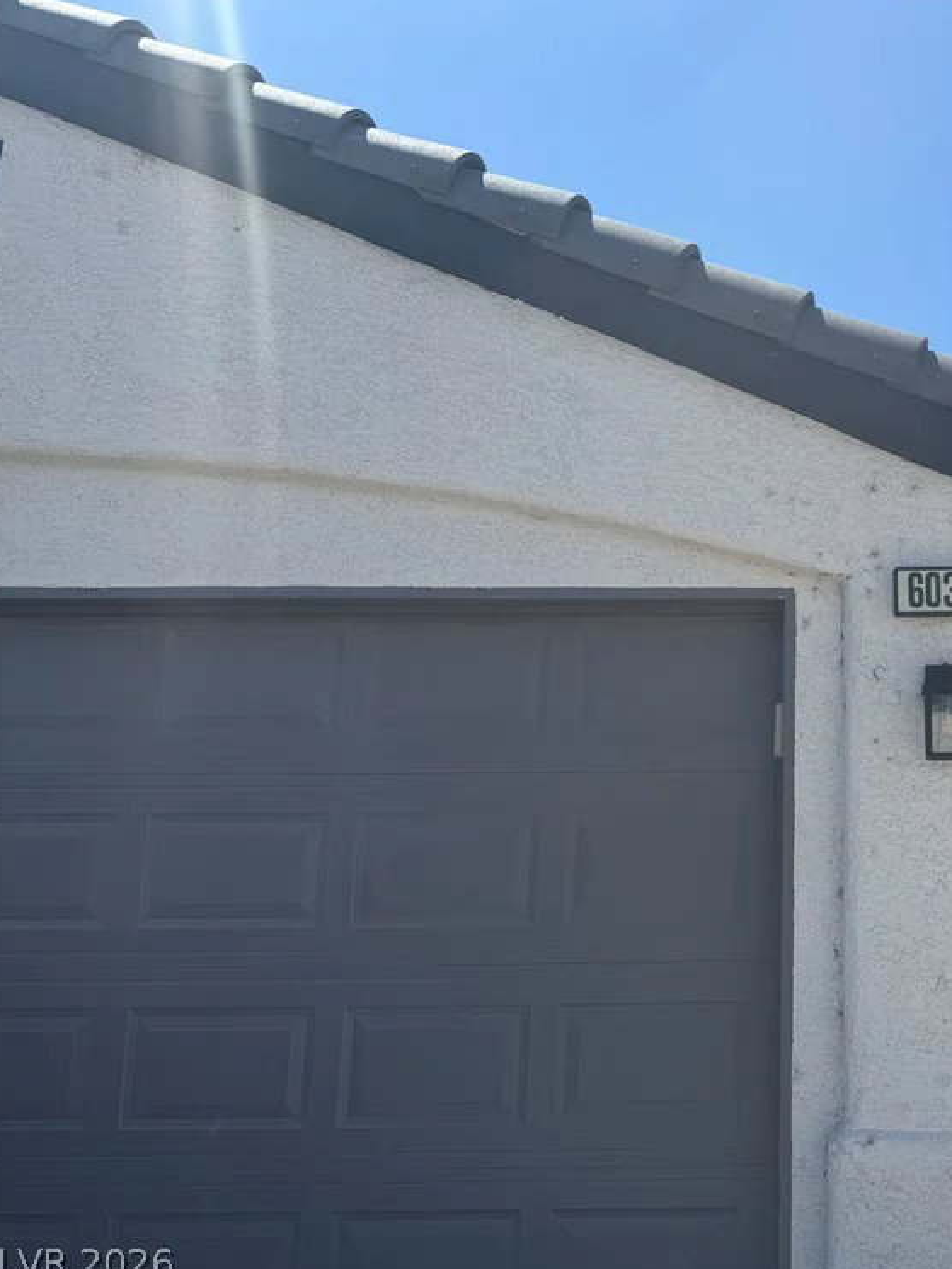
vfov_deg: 55.3
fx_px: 1210
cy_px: 637
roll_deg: -0.2
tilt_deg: +9.8
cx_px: 860
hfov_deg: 39.8
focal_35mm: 33
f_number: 1.78
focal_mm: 6.76
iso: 80
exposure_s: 1/4310
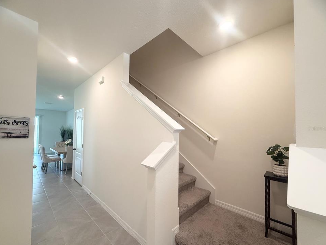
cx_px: 154
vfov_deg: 81.7
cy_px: 128
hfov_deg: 98.1
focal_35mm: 15
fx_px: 141
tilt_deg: +1.4
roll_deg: -0.4
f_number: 2.2
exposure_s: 1/120
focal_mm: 2.22
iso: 200
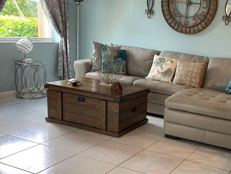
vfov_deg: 32.8
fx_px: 294
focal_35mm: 44
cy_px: 105
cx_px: 191
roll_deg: -5.2
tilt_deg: -14.5
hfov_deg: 40.8
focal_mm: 4.25
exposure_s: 1/60
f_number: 1.8
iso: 100
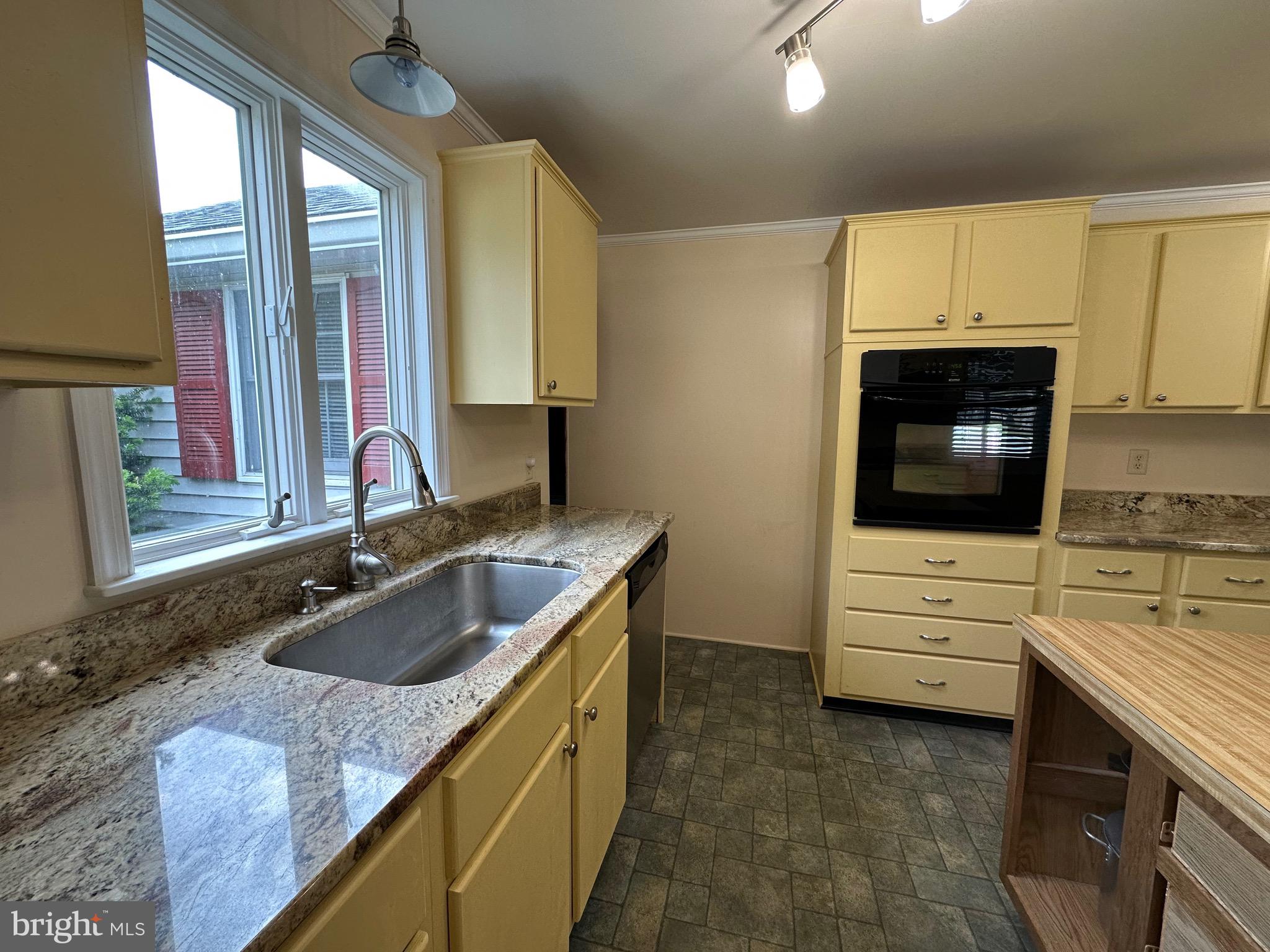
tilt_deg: -6.9
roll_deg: -0.1
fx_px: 514
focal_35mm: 14
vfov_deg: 85.7
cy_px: 476
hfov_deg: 102.1
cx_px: 635
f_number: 2.2
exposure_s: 1/120
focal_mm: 2.22
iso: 125
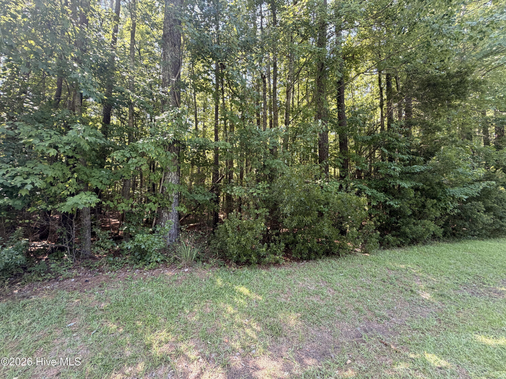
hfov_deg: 102.1
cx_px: 253
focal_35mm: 14
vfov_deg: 85.7
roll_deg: -1.4
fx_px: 205
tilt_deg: +3.5
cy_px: 190
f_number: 2.2
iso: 100
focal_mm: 2.22
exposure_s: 1/121
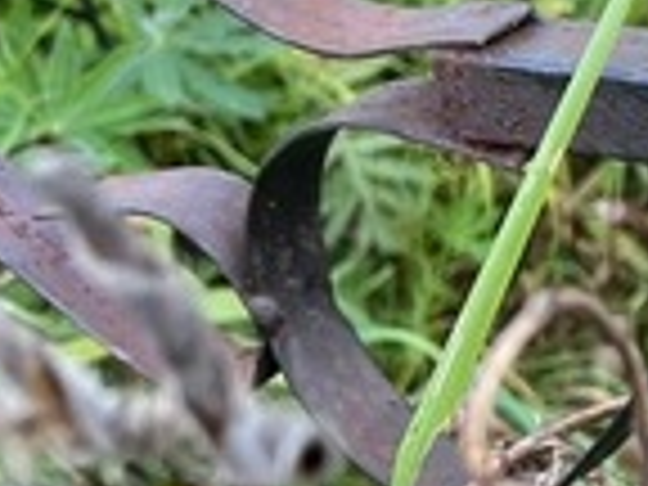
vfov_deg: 10.3
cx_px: 1440
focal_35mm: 144
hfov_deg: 11.7
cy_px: 292
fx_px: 2696
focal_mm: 5.7
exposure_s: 1/411
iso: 50
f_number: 1.5
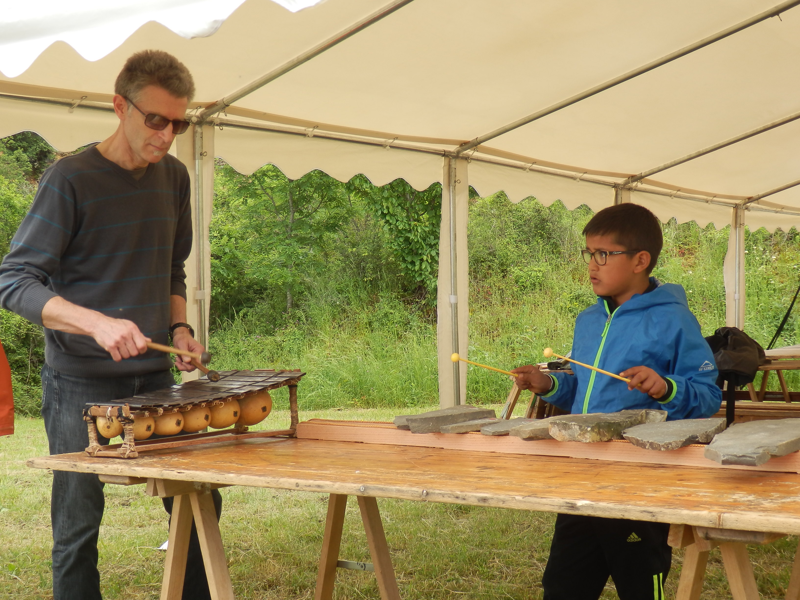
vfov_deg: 29.7
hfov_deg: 38.9
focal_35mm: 49
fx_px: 1132
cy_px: 300
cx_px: 400
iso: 80
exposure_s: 1/125
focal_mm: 8.9
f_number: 4
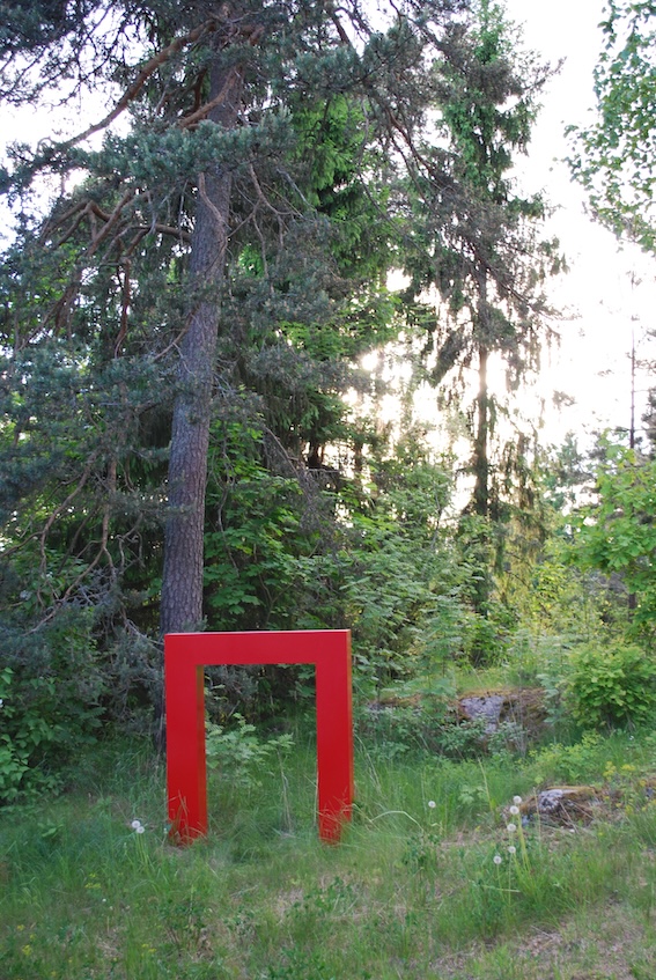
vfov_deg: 41.1
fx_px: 1308
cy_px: 490
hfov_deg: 28.2
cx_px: 328
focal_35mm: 48
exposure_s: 1/30
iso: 220
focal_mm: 32
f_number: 4.8
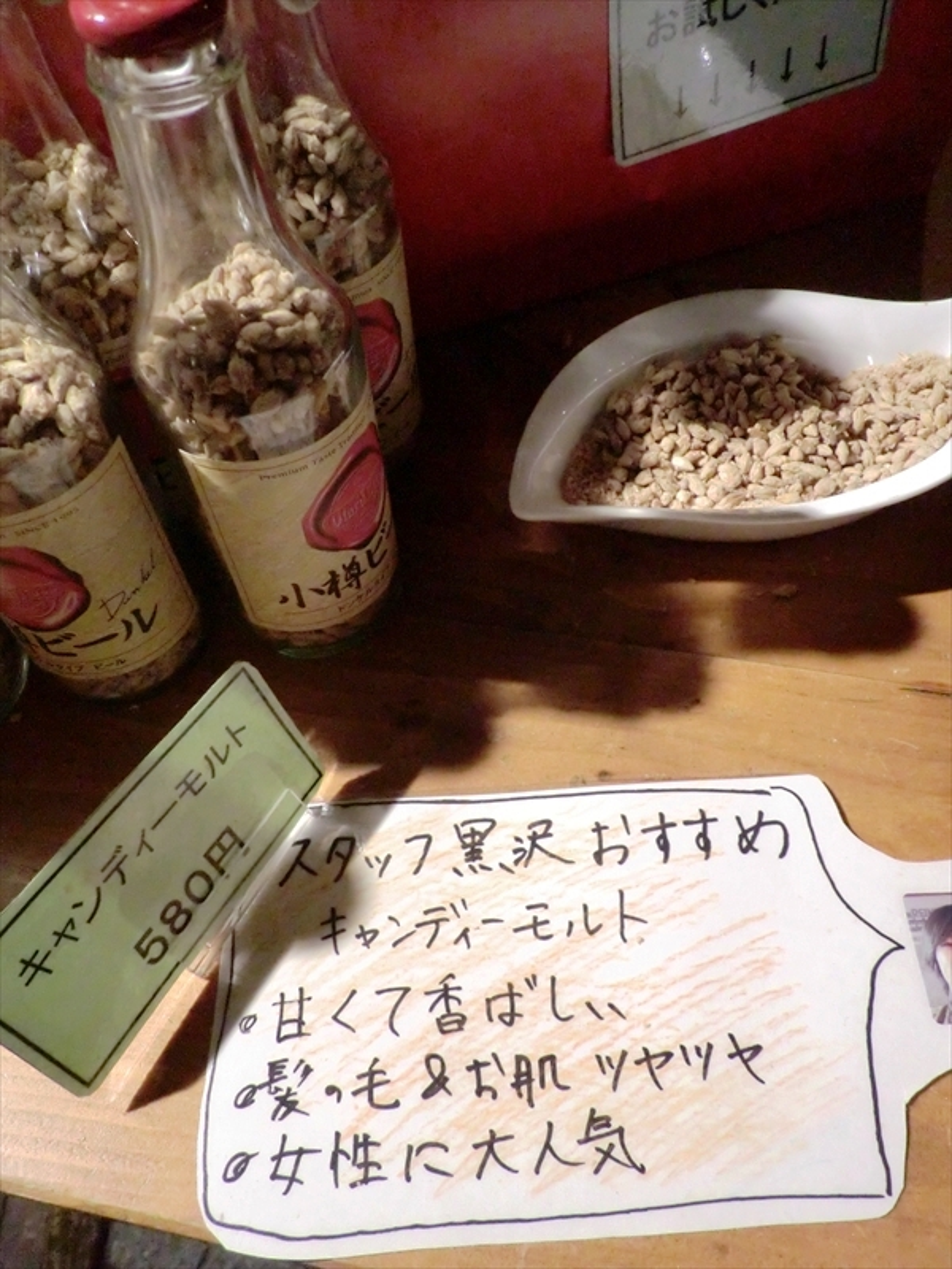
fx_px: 953
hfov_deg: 53.1
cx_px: 476
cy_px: 634
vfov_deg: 67.3
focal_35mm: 26
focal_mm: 4.7
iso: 640
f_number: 2.8
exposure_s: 1/60
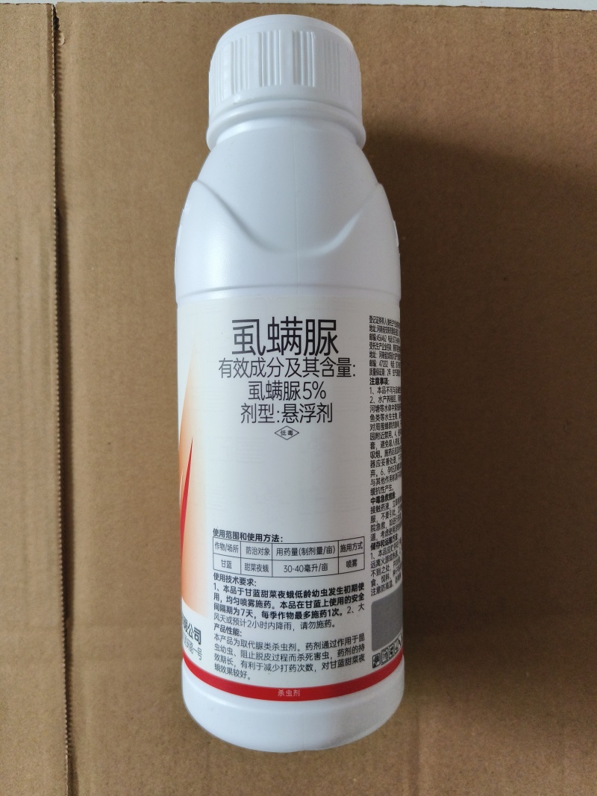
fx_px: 529
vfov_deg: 73.9
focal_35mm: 23
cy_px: 398
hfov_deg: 58.9
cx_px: 298
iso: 405
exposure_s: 1/50
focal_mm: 5.56
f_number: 1.88
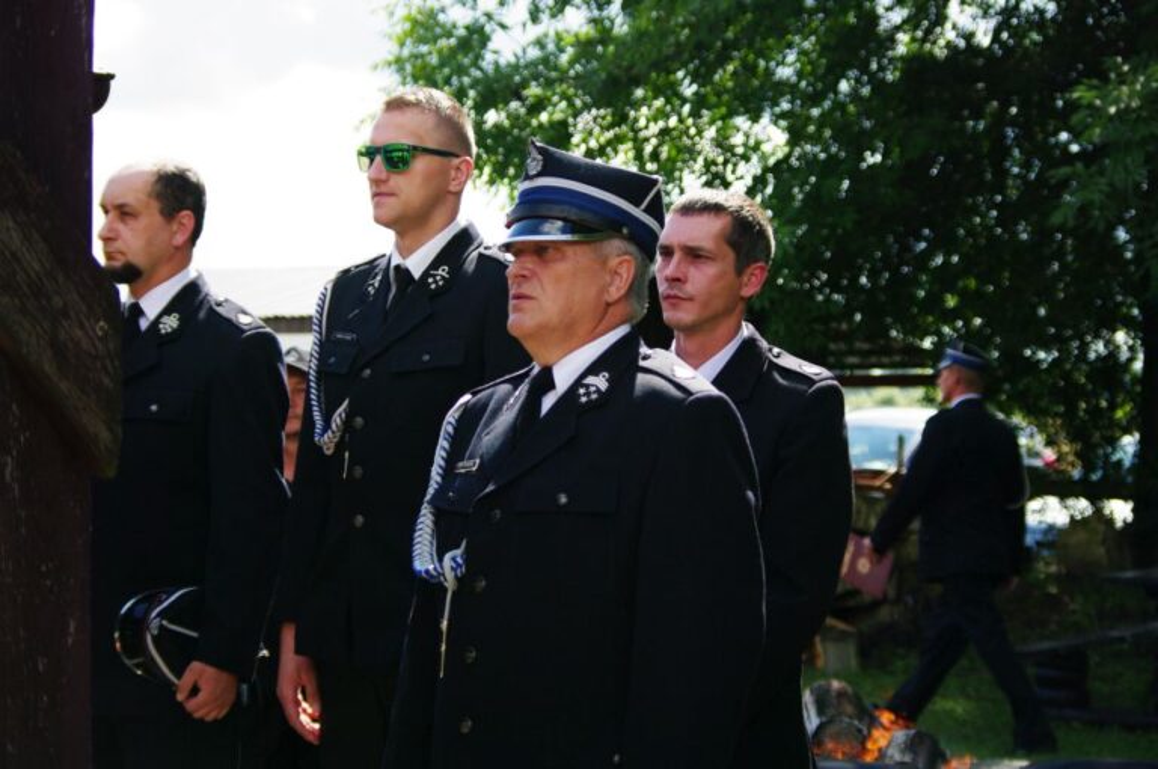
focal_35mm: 75
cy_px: 384
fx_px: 2409
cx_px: 579
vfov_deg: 18.1
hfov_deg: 27.0
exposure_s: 1/750
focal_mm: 50
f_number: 4.5
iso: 400
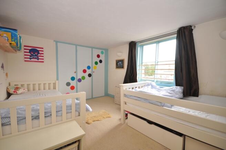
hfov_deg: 100.4
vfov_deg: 77.2
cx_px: 113
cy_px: 75
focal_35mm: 15
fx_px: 94
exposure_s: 1/13
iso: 200
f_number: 4
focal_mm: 10
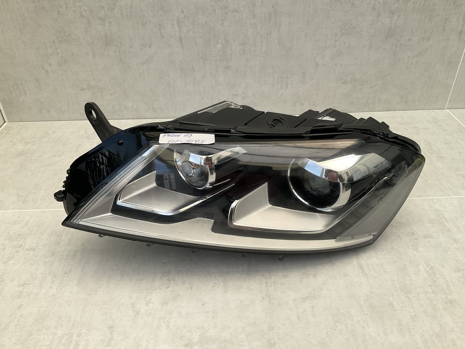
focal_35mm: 29
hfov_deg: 61.7
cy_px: 174
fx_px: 390
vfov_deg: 48.2
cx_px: 232
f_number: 1.8
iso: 16
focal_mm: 3
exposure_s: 1/816
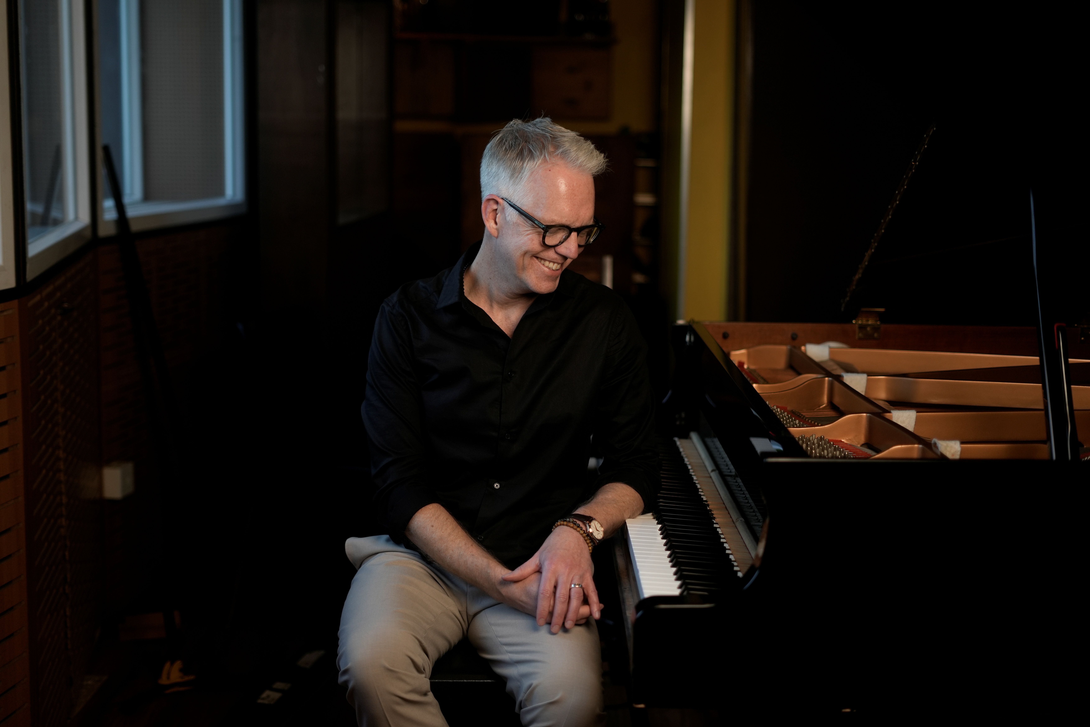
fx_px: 1514
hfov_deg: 39.6
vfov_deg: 27.0
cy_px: 364
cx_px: 545
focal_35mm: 50
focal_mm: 50
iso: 320
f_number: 1.8
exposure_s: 1/500
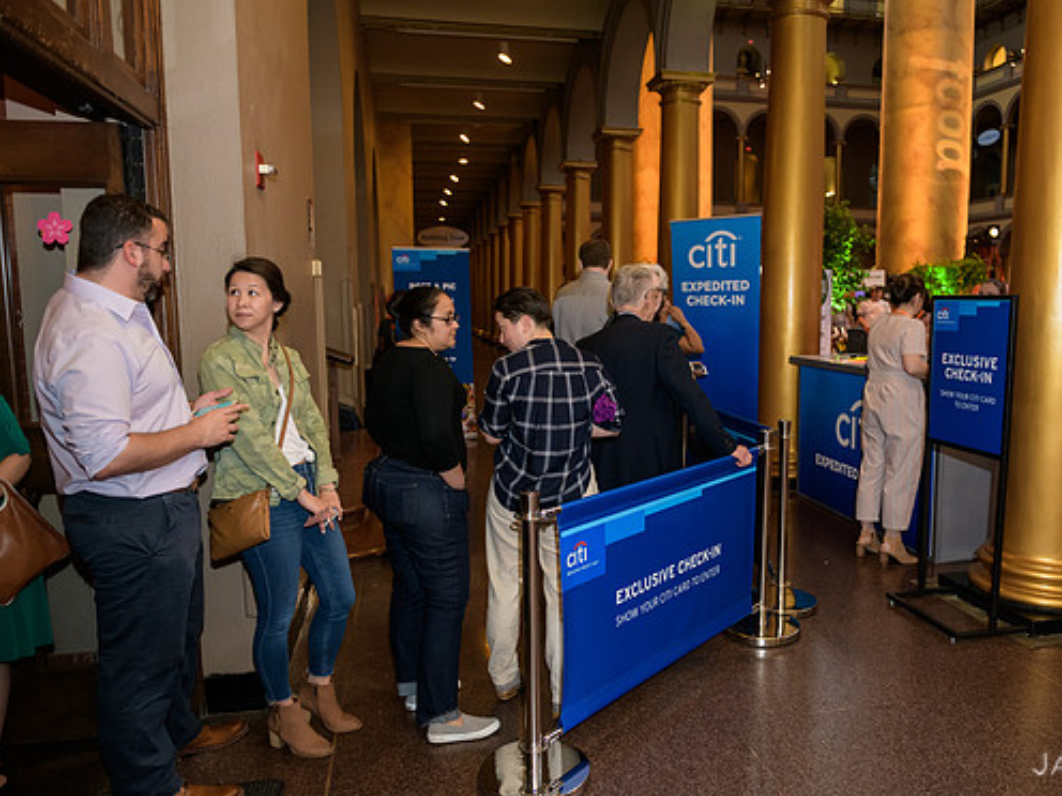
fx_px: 828
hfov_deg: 64.9
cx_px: 617
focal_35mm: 27
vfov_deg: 51.3
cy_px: 408
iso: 1600
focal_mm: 24
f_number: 3.2
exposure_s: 1/125
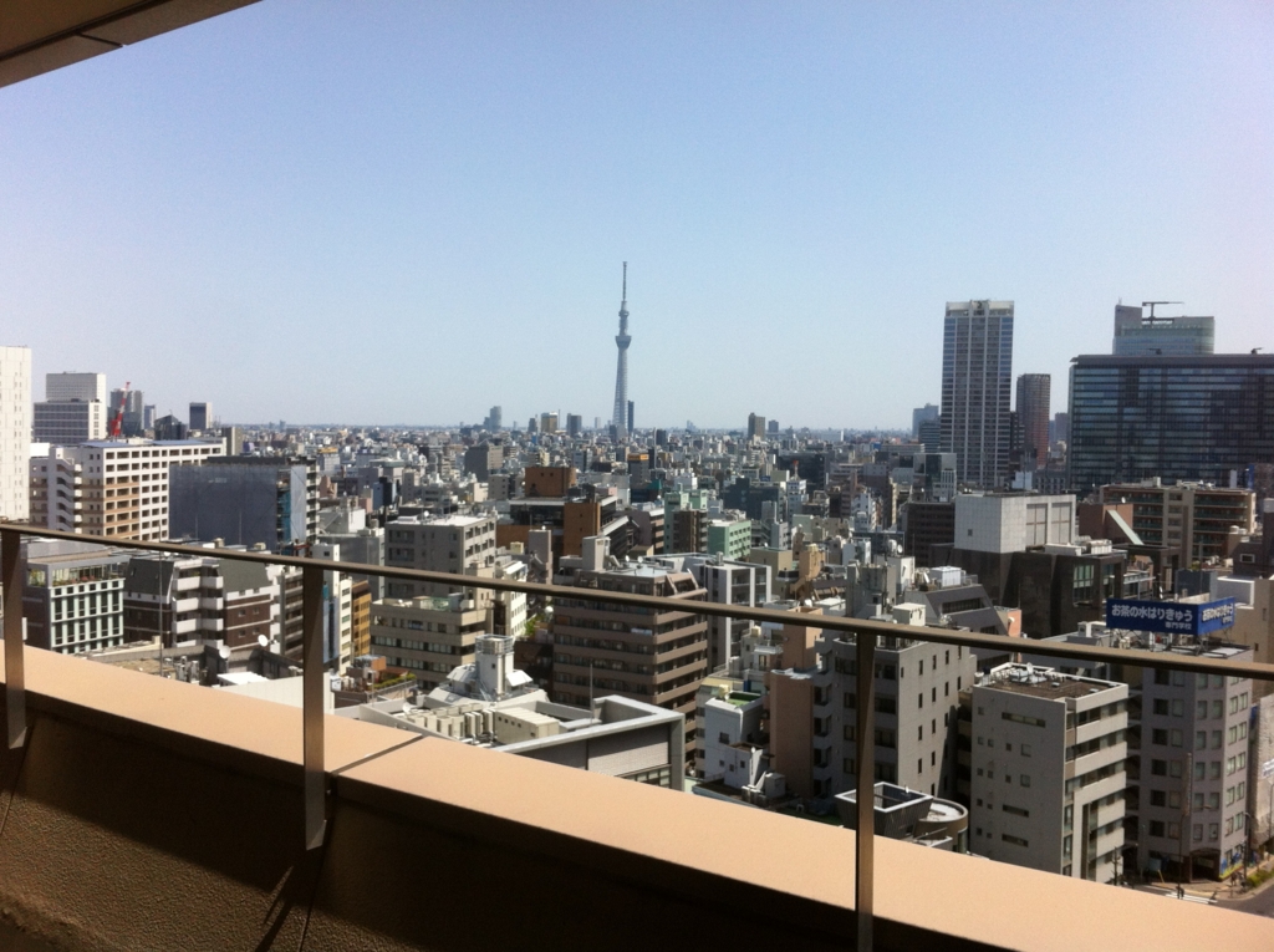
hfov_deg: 52.7
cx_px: 637
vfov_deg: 40.6
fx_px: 1286
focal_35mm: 35
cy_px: 476
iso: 80
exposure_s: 1/1885
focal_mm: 3.85
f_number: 2.8
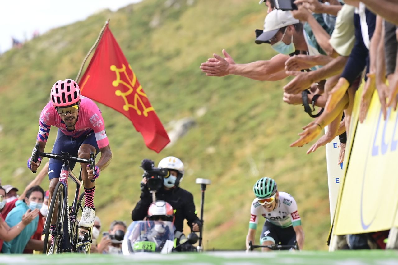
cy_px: 132
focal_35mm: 200
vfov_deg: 6.9
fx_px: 2211
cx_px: 199
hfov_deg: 10.3
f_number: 4
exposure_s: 1/1600
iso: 500
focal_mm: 200
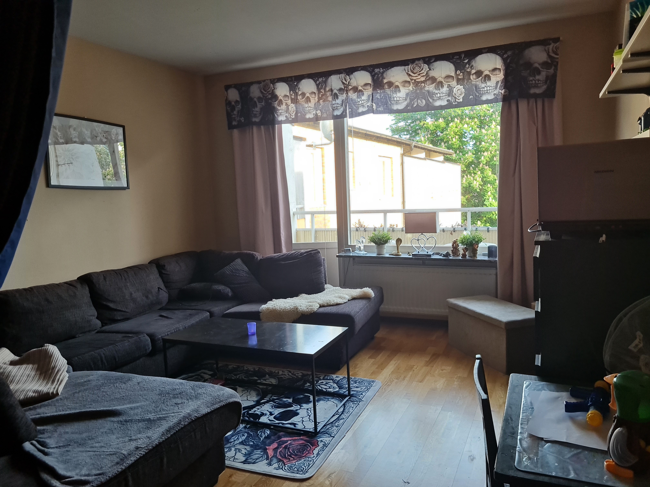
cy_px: 244
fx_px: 488
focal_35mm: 26
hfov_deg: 67.3
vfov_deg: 53.1
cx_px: 325
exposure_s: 1/100
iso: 160
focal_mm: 5.4
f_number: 1.8
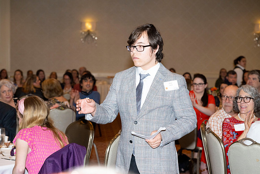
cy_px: 87
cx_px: 130
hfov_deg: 22.9
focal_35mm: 89
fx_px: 643
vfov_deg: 15.4
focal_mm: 89
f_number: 5.6
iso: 2000
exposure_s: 1/200
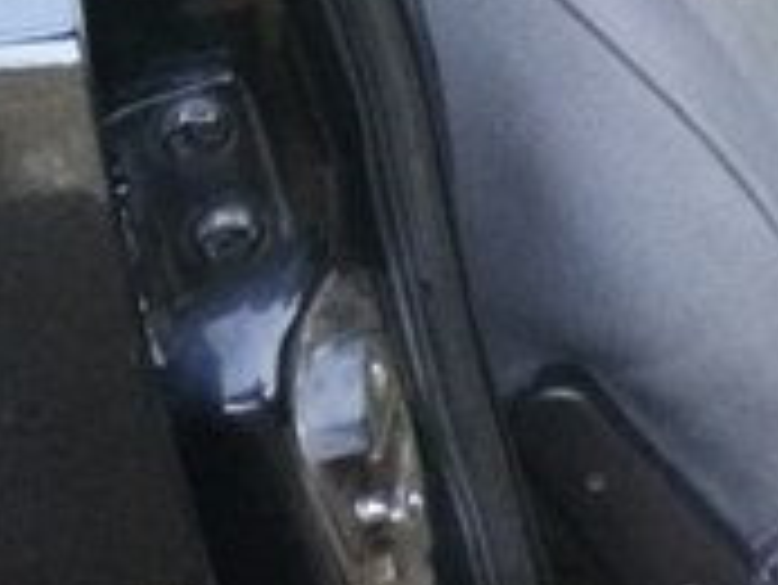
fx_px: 1799
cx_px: 1471
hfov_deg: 18.2
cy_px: -502
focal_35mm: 80
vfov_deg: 15.5
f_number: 2
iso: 513
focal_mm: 3.57
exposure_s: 1/100
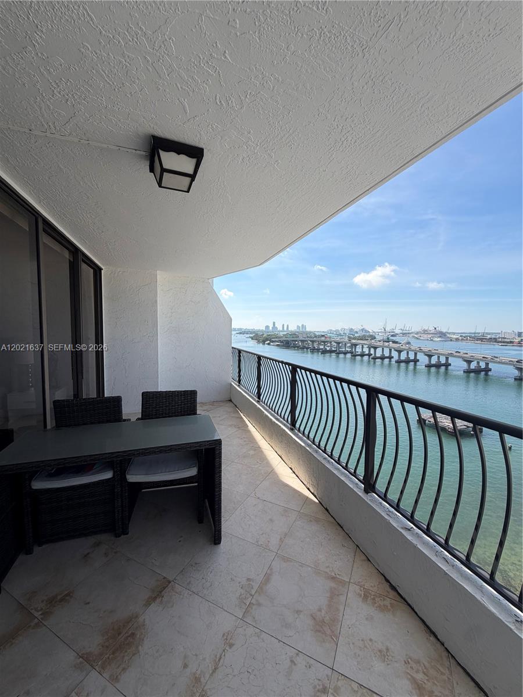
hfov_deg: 85.7
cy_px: 348
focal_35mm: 14
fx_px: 282
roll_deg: -1.4
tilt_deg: -3.4
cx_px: 262
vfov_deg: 102.1
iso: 25
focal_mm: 2.22
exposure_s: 1/770
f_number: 2.2
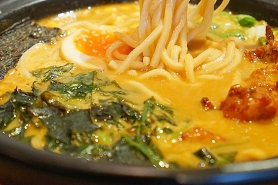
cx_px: 125
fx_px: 486
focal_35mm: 63
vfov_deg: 21.1
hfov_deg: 31.9
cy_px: 20
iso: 1250
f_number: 5.6
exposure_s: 1/50
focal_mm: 35
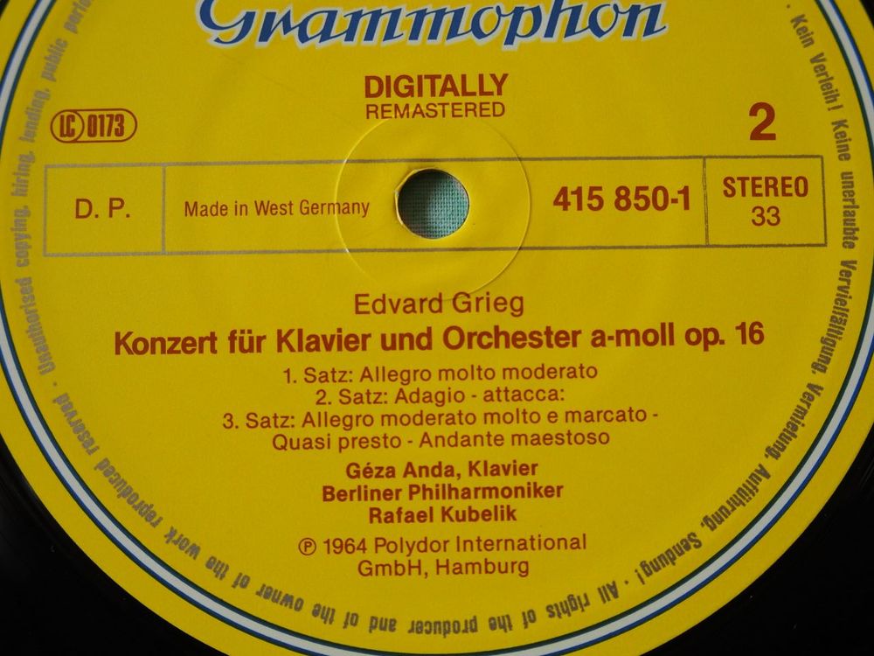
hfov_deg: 33.8
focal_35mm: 57
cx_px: 437
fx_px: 1439
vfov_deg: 25.7
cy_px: 328
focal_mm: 12
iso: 125
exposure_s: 1/100
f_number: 2.8
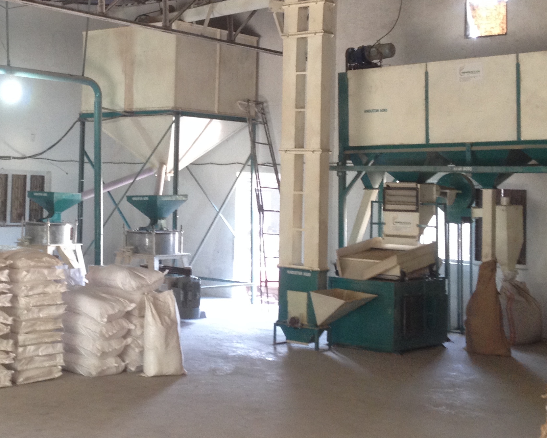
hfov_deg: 27.9
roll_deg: -2.2
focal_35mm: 67
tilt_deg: +1.9
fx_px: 1085
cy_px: 136
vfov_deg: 22.7
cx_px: 138
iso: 100
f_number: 2.4
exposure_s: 1/20
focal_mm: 4.28
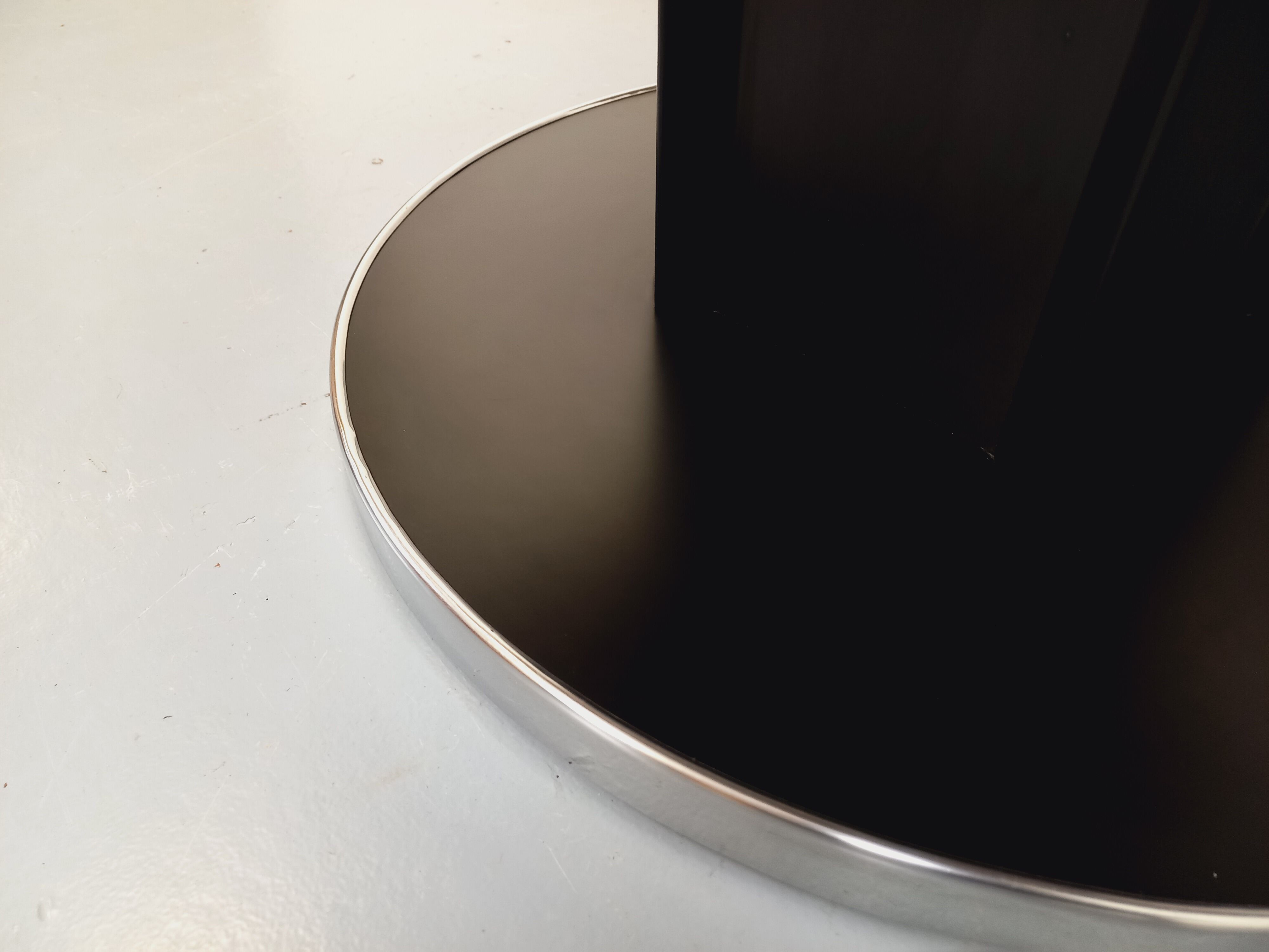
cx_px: 634
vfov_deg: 54.9
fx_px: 916
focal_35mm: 25
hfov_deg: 69.4
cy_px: 476
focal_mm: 4.65
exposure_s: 1/33
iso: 250
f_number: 1.8
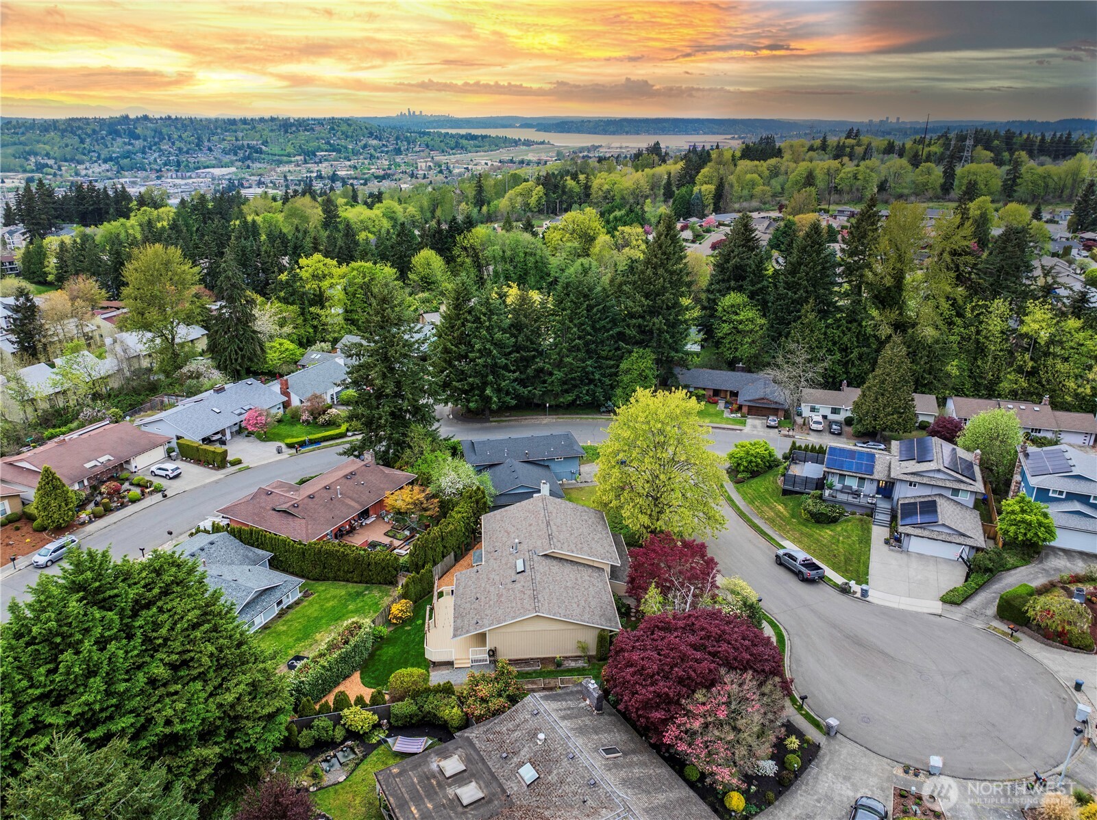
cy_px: 410
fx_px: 760
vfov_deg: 56.7
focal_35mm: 24
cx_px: 548
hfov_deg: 71.6
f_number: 2.8
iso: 100
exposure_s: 1/80
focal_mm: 12.29
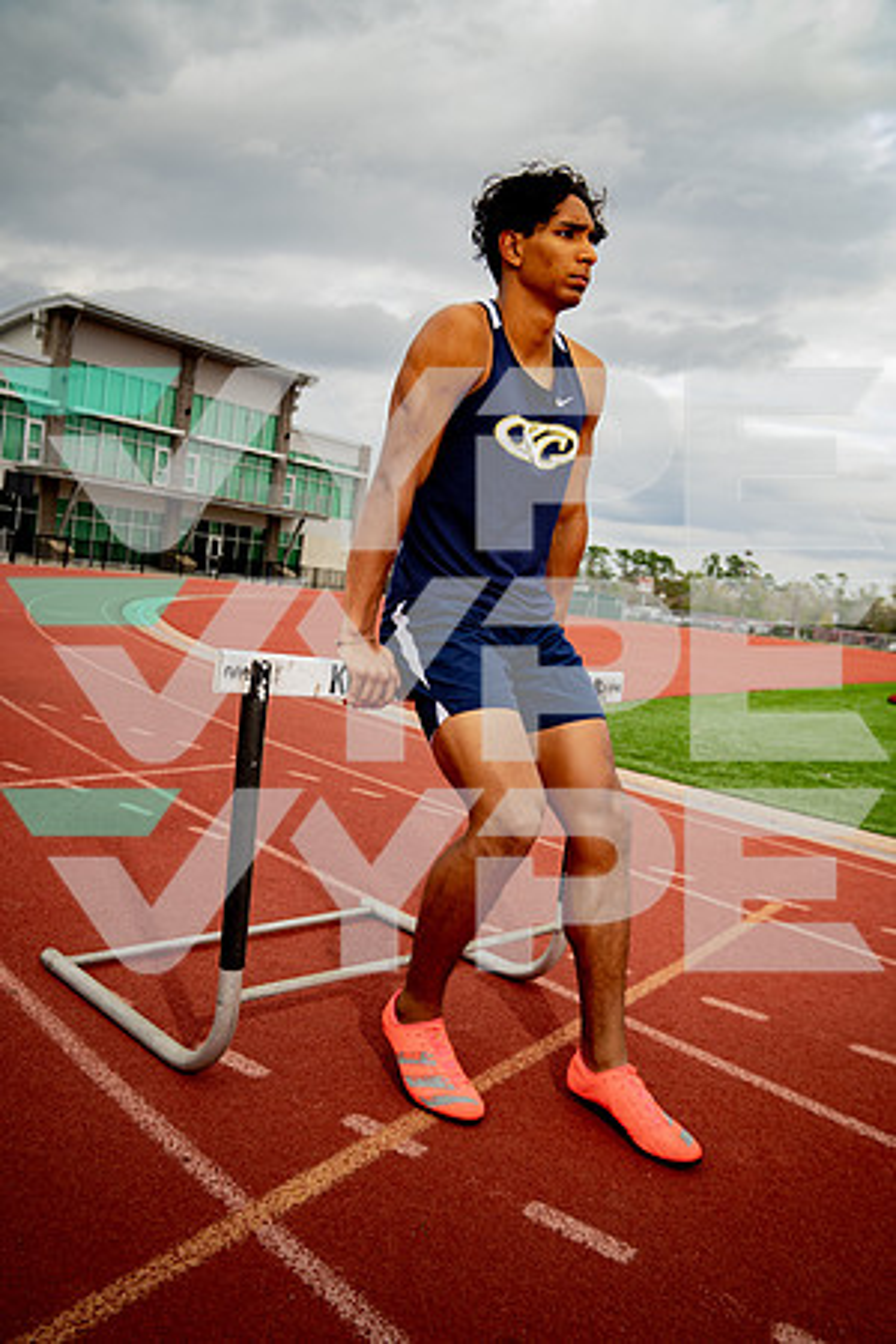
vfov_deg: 65.5
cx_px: 448
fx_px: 1045
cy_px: 672
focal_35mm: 28
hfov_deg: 46.4
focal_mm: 28
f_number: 4.5
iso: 200
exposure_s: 1/250
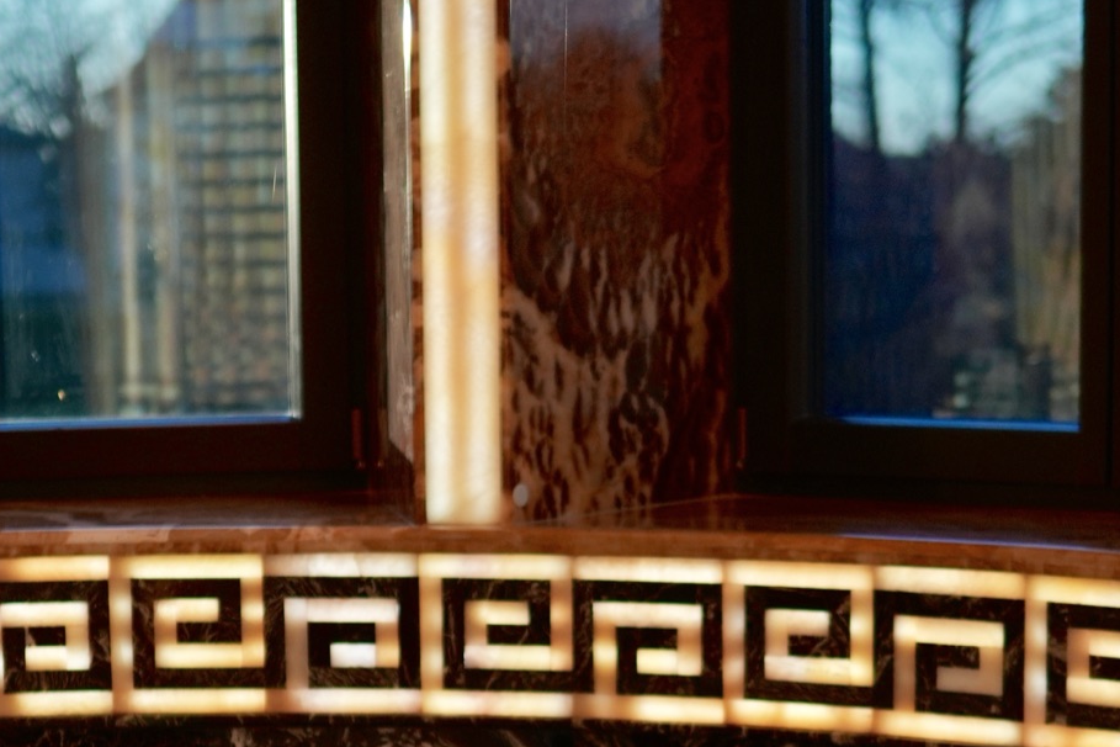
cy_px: 799
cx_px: 482
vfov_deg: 13.6
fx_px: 3080
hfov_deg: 20.6
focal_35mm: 99
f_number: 1.6
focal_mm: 30
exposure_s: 1/3200
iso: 320
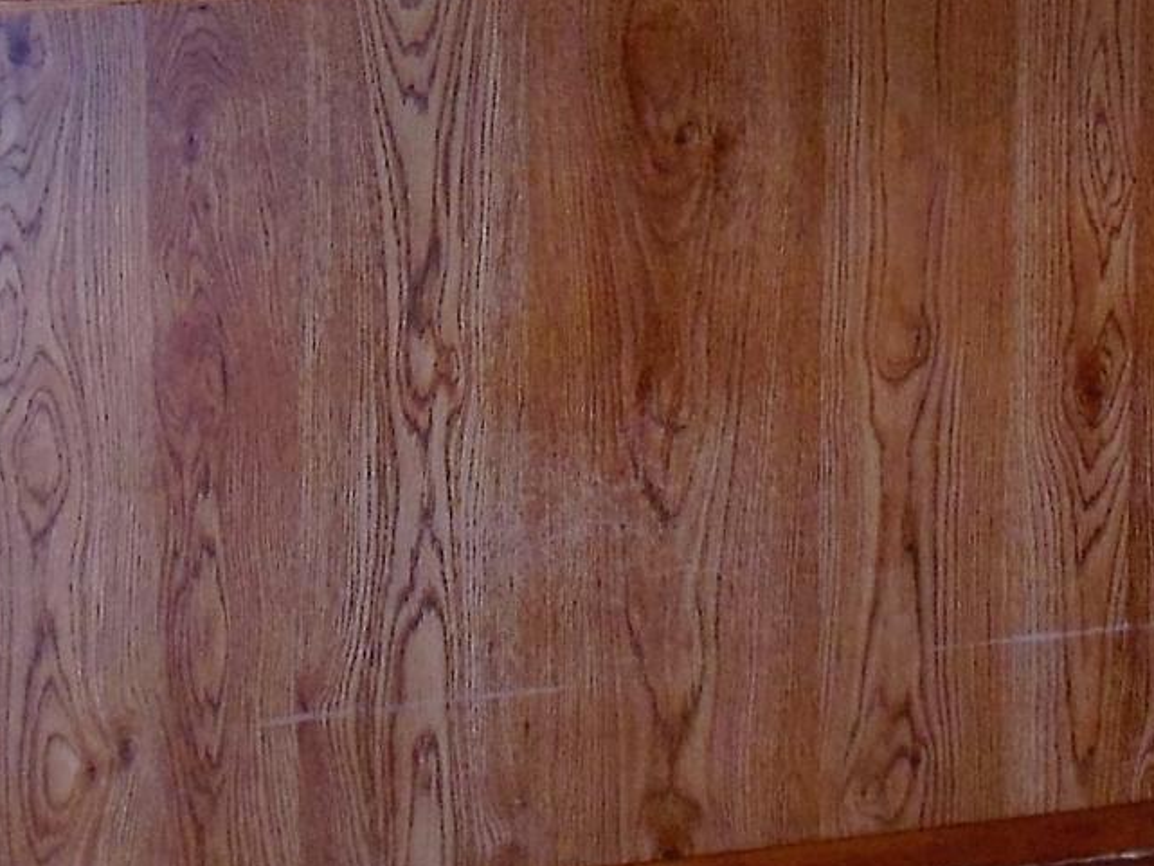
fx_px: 3901
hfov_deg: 16.8
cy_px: -211
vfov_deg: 12.3
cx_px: 493
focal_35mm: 117
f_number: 3.2
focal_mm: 4.5
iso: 125
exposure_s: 1/30
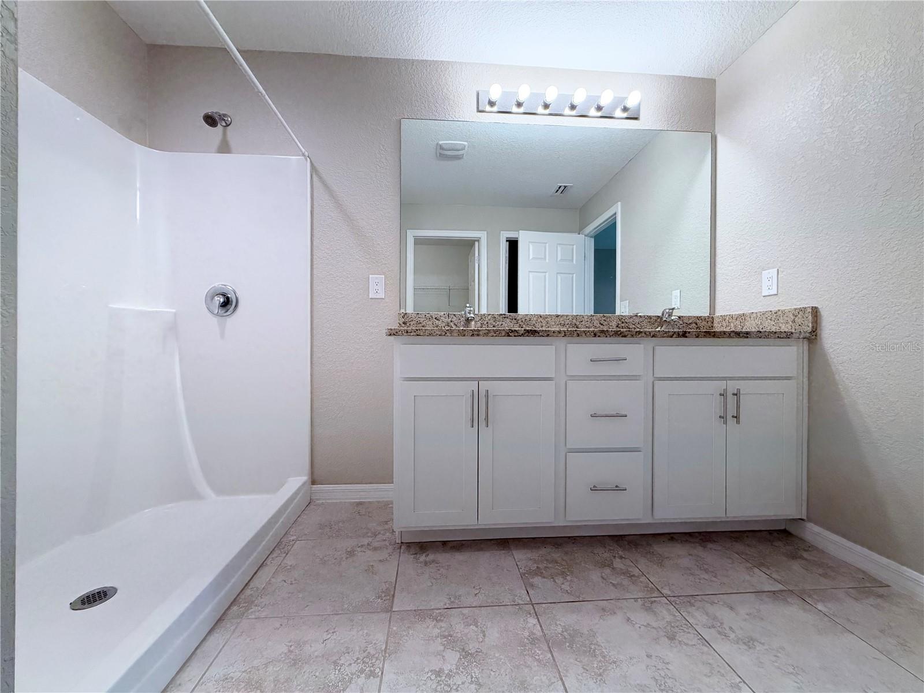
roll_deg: +0.0
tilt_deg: -0.1
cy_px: 346
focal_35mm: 14
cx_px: 462
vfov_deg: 85.7
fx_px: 374
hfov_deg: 102.1
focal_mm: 2.22
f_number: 2.2
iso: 250
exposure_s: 1/120
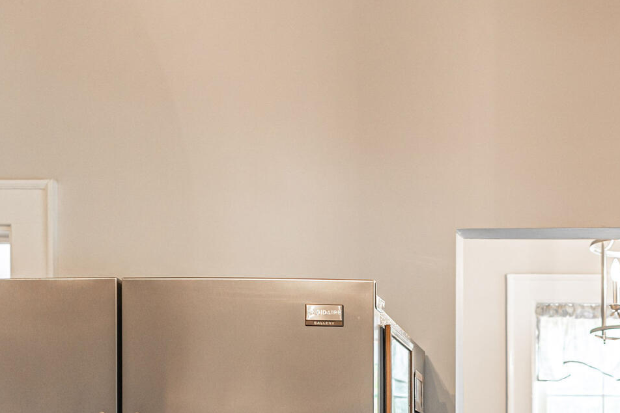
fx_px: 1309
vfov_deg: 16.7
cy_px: 570
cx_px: 627
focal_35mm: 76
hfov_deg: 25.3
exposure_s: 1/60
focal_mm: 24
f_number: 2.5
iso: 250
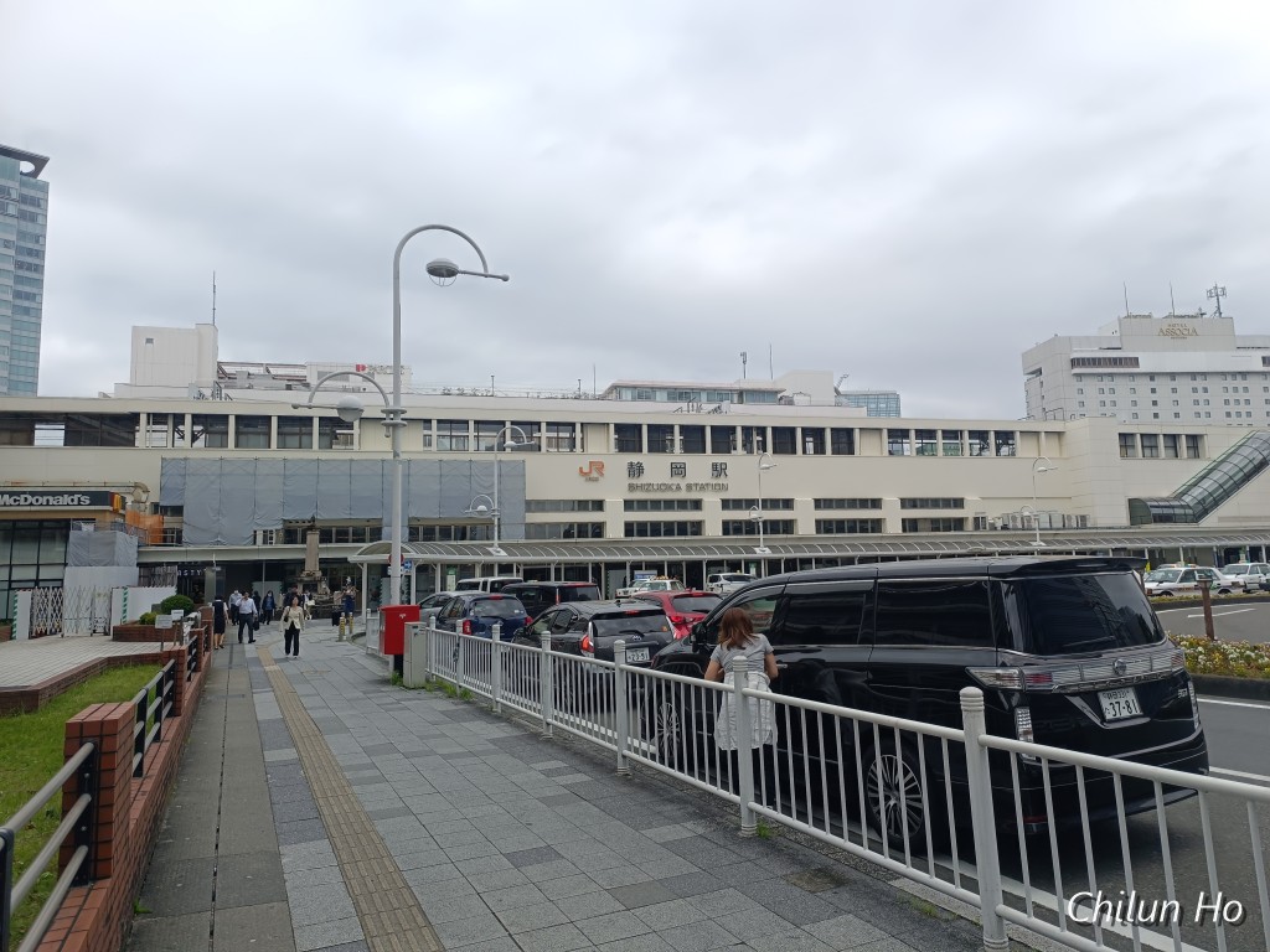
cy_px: 476
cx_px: 635
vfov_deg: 56.8
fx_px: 881
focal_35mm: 24
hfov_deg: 71.6
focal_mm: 6.14
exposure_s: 1/720
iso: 51
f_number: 1.65
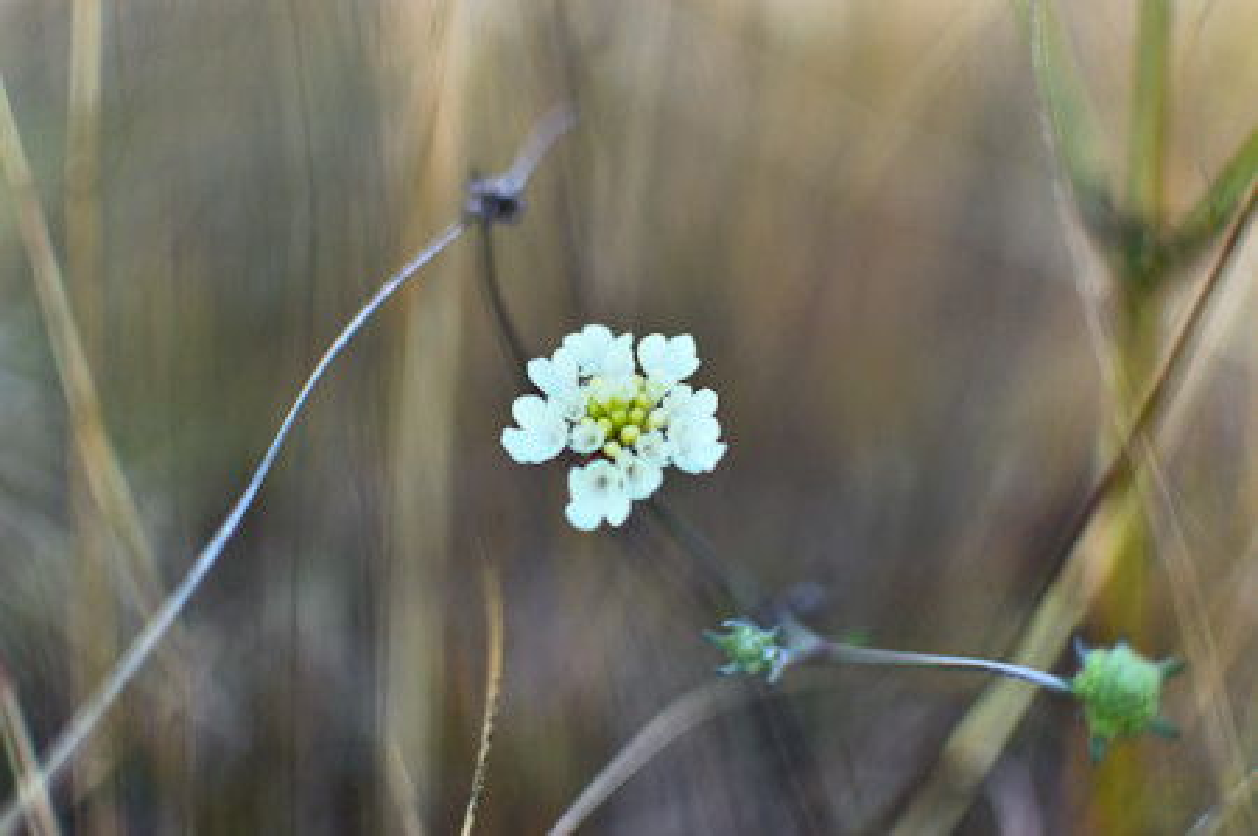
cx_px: 629
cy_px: 418
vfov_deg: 25.7
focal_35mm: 52
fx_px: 1833
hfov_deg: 37.9
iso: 200
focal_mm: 35
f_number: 1.8
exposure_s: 1/1600
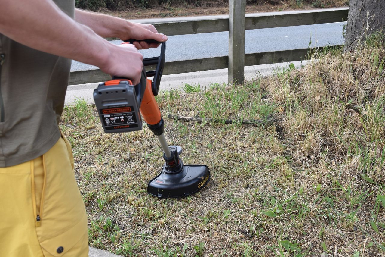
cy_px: 128
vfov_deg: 36.9
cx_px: 192
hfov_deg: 53.1
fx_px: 385
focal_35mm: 36
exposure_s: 1/250
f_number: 8
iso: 400
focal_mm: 24
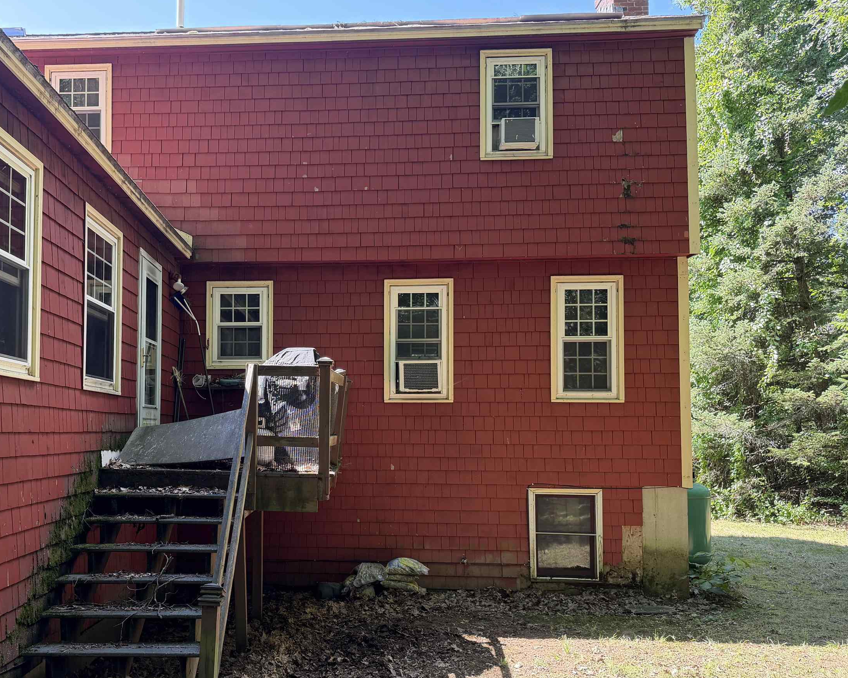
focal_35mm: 33
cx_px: 295
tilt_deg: +2.8
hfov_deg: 53.3
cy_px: 388
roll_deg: +1.3
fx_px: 828
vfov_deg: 44.4
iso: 125
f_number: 1.78
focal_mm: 6.76
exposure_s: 1/213
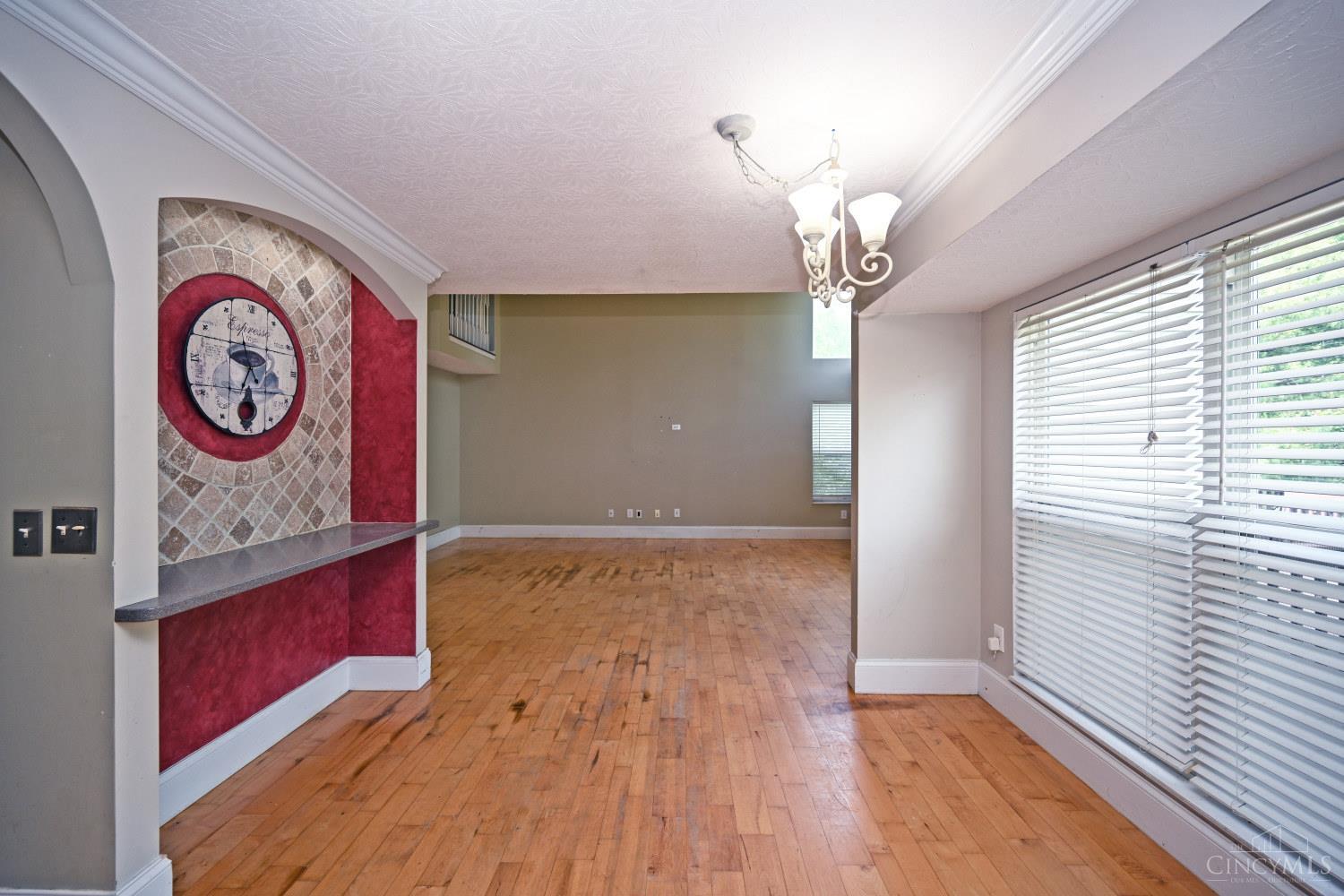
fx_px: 523
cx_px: 672
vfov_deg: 81.2
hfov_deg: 104.3
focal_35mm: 14
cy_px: 448
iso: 200
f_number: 4.5
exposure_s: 1/80
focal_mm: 14
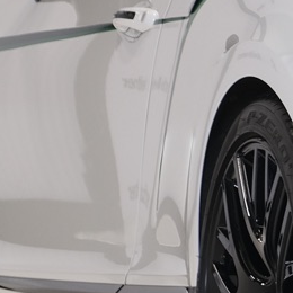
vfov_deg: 5.4
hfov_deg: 5.2
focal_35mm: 323
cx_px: 710
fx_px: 3093
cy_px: 92
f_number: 4
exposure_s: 1/25
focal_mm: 40.7
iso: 500
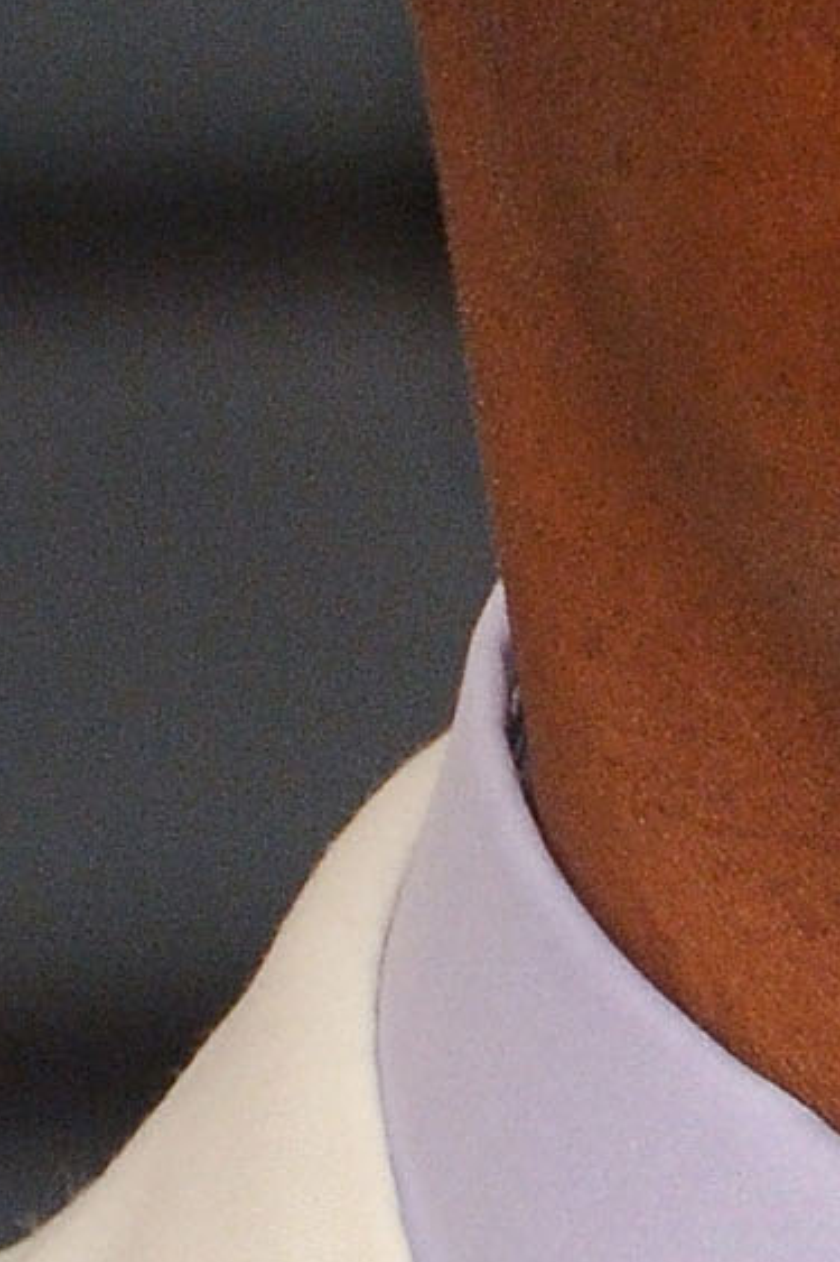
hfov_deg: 0.9
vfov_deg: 1.3
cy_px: 661
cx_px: 1304
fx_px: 55960
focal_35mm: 1598
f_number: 6.3
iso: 2500
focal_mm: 300
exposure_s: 1/250
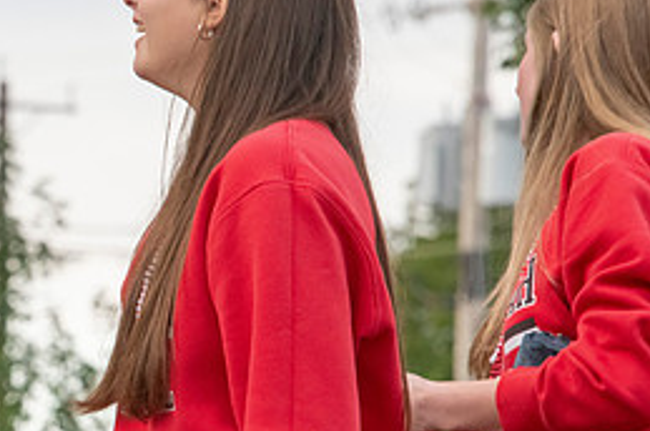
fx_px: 9305
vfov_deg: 2.7
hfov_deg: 4.0
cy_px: 304
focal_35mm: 516
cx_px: -48
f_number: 11
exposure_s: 1/800
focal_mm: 230
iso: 3200
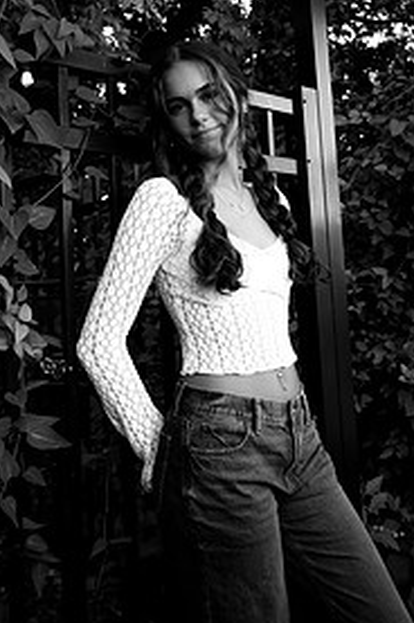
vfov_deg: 48.8
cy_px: 209
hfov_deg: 34.1
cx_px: 213
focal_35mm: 39
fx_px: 674
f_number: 4
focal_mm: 24
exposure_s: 1/1000
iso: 1600
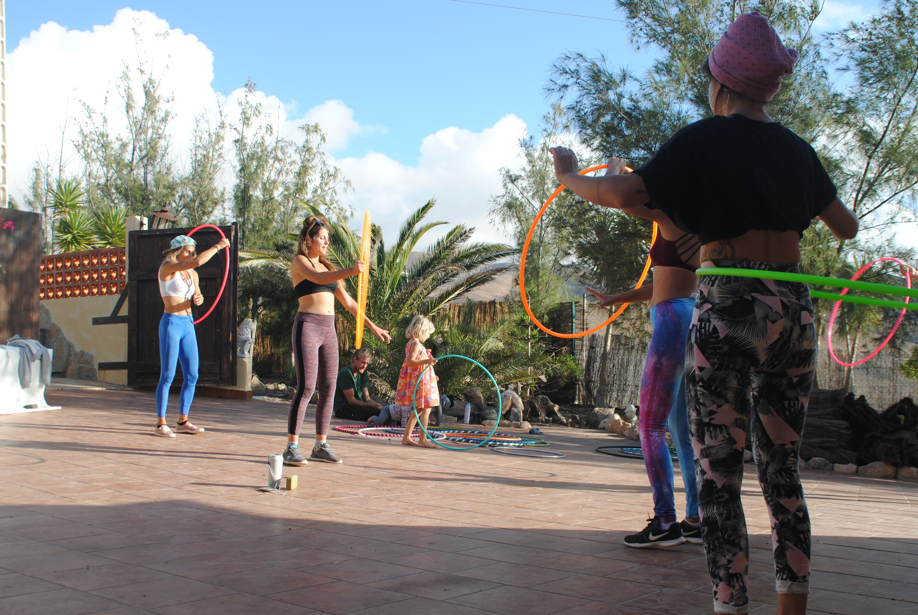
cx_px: 469
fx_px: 945
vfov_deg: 36.0
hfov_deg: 51.8
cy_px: 337
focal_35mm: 37
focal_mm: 22
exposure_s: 1/200
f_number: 7.1
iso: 100
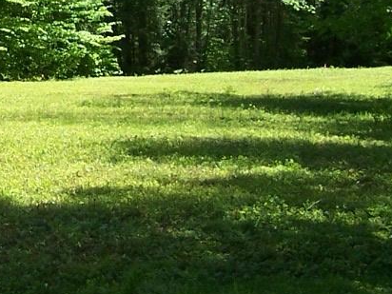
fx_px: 1619
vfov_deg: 10.2
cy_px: -52
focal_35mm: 143
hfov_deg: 13.5
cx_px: -44
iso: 80
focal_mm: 6.3
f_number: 2.8
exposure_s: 1/500
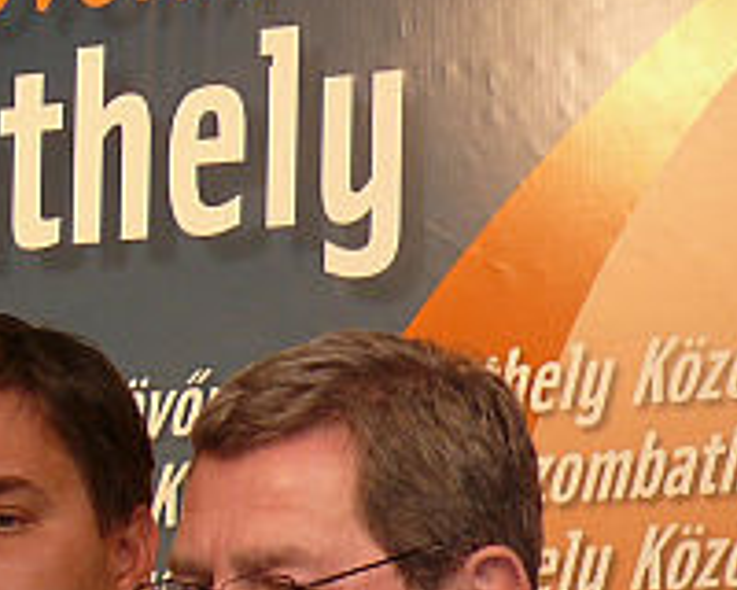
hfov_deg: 6.1
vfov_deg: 4.9
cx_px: 579
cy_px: 572
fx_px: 6915
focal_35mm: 317
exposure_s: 1/40
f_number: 4
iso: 100
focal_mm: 17.2
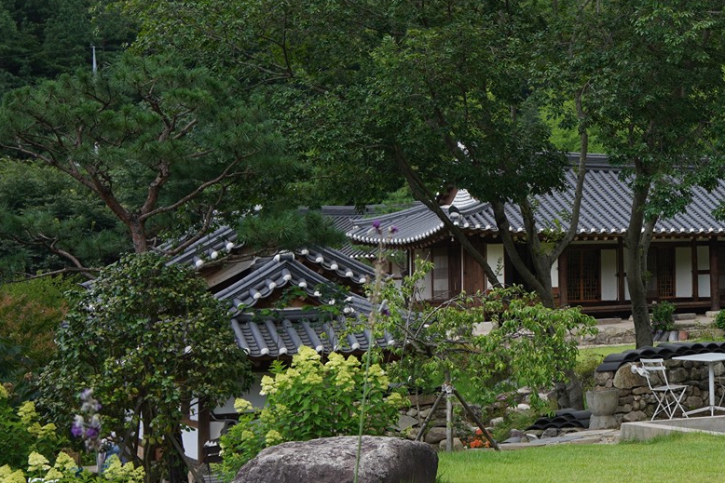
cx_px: 807
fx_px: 1813
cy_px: 28
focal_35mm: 90
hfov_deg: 21.4
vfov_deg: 15.0
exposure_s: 1/100
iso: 100
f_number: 6.3
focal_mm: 35
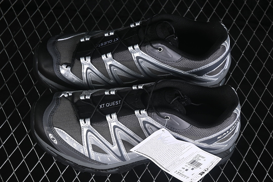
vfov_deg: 18.2
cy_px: 91
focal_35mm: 75
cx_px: 136
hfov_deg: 27.0
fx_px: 569
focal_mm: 50
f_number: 6.3
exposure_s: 1/50
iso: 160
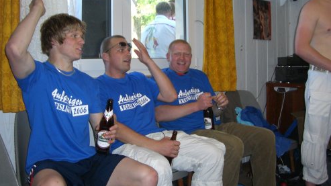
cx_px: 166
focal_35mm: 42
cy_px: 78
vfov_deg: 28.3
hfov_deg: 48.4
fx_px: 369
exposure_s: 1/60
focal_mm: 6.2
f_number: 2.7
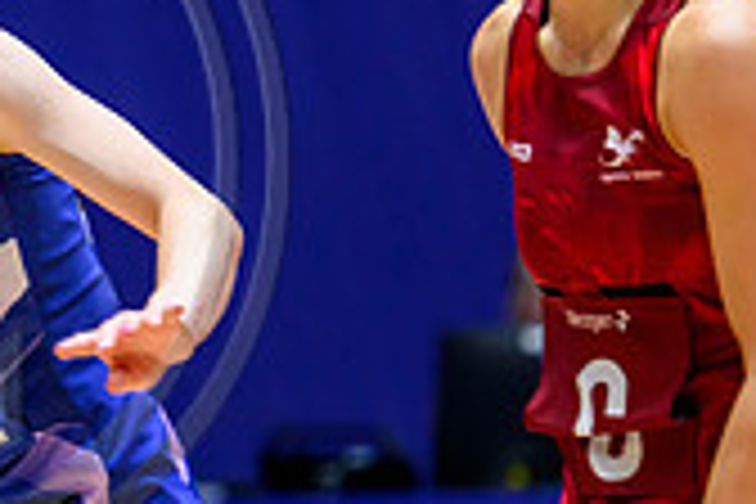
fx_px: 15938
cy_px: 155
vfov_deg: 1.8
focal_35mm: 759
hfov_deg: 2.7
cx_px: -176
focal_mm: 220
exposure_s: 1/1600
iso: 4000
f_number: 4
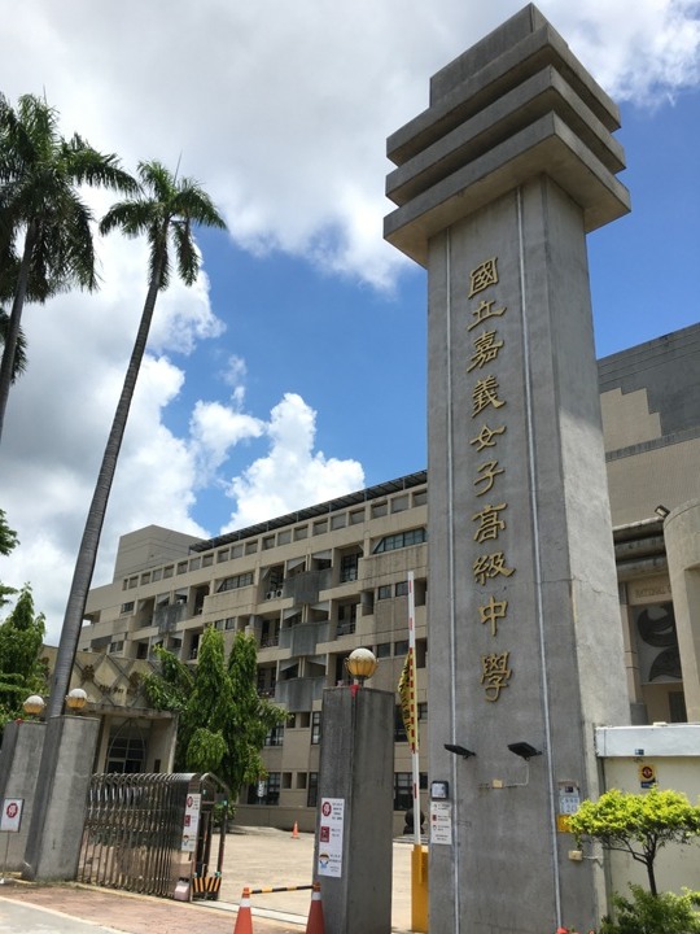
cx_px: 350
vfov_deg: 61.7
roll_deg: -2.2
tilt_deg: +25.5
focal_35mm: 29
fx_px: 782
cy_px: 467
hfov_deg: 48.2
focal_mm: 4.15
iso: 25
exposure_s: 1/1508
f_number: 2.2
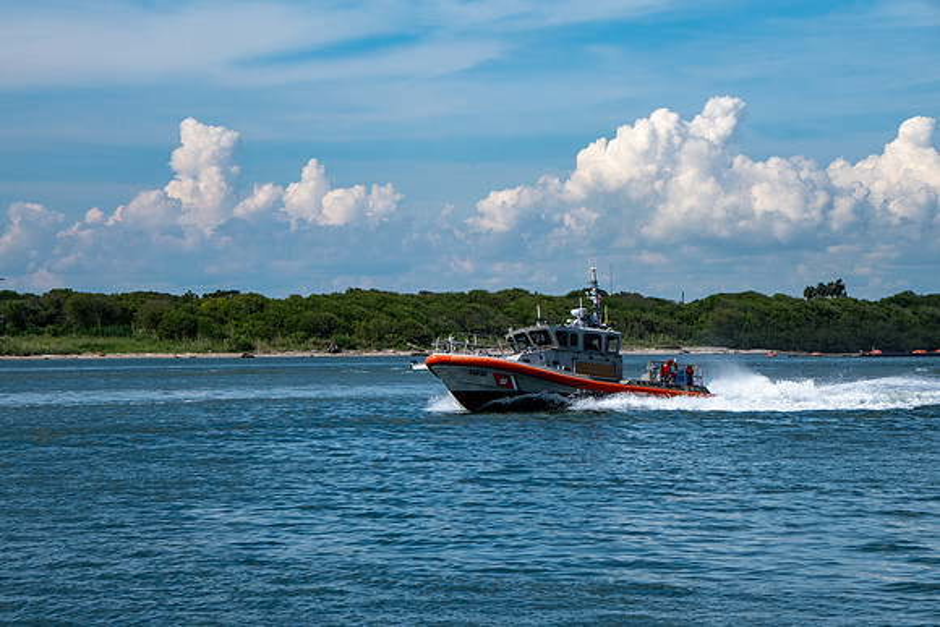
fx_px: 3198
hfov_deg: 16.7
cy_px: 314
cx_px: 470
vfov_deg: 11.2
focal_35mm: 122
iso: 160
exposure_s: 1/300
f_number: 11
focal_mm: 80
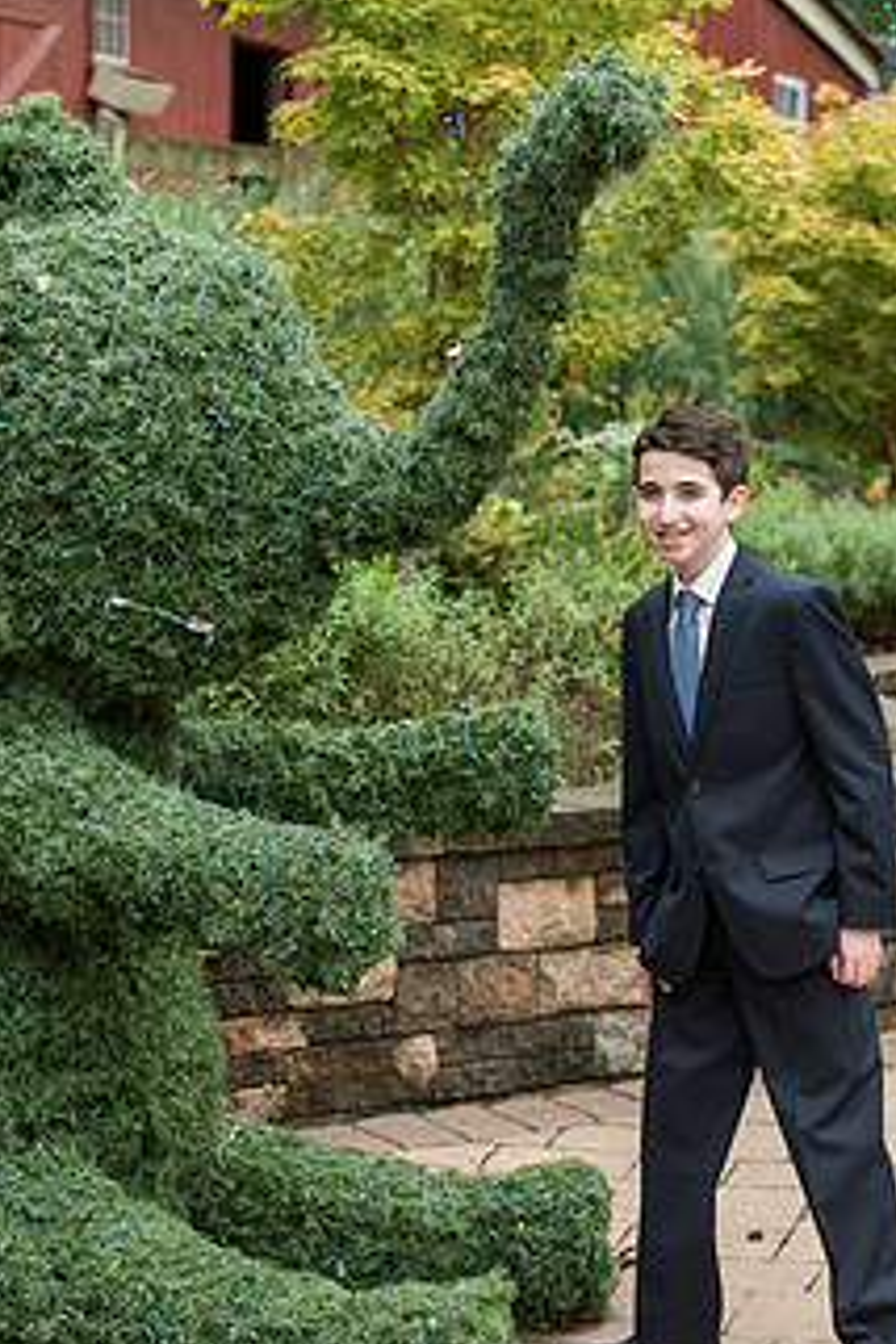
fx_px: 3658
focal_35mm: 98
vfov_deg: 20.8
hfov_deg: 14.0
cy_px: 703
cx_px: 557
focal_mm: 70
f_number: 3.5
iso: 400
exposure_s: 1/500
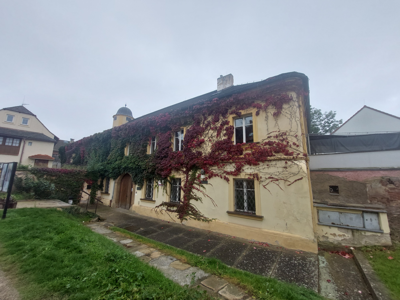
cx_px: 200
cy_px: 150
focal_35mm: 13
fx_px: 150
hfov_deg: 106.2
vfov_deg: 89.9
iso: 50
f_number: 2.2
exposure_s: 1/371
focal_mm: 1.74
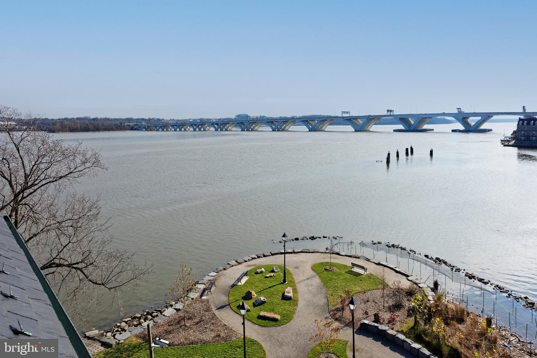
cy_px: 179
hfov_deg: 73.7
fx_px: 358
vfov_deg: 53.1
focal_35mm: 24
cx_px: 268
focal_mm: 24
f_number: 13
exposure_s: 1/320
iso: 320
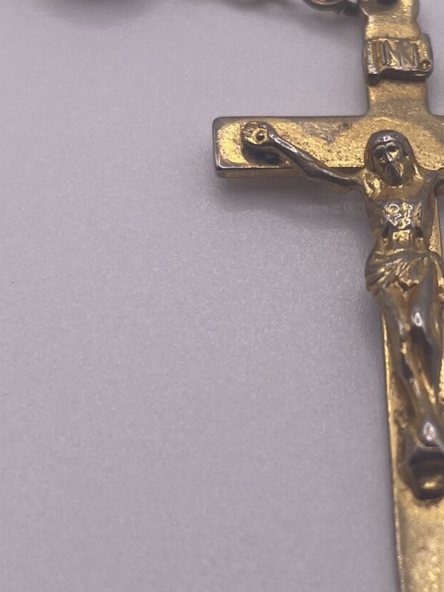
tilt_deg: -57.6
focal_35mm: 81
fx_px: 1386
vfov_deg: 24.1
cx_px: 412
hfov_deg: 17.9
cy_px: 238
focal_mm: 4.2
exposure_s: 1/686
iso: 32
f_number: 1.6
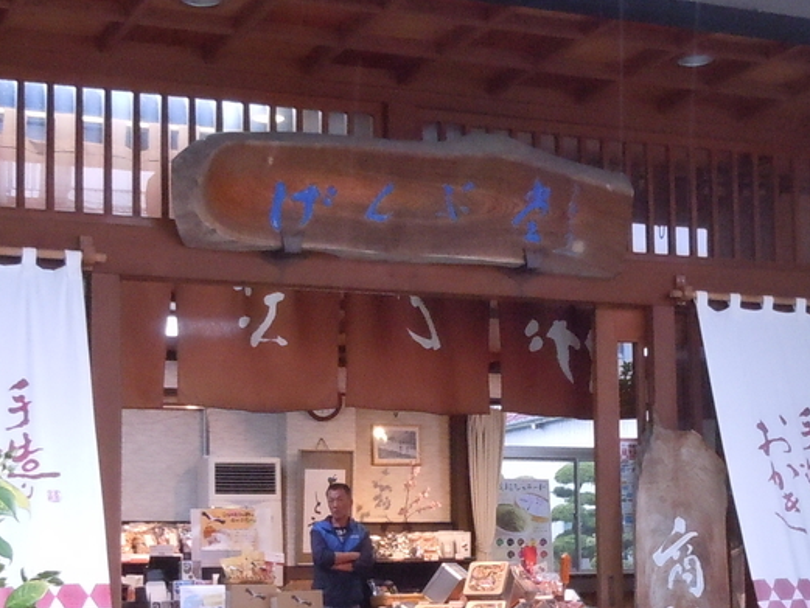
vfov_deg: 19.3
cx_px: 465
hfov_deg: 25.6
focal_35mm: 76
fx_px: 1779
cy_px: 439
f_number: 4
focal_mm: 5.9
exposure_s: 1/50
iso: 800
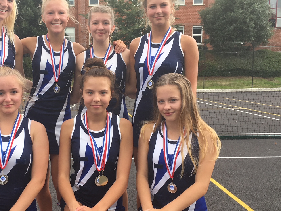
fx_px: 373
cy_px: 122
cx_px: 85
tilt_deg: -7.4
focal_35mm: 46
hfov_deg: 40.5
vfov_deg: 31.5
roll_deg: +0.4
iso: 25
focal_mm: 4.15
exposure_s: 1/400
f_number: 2.2
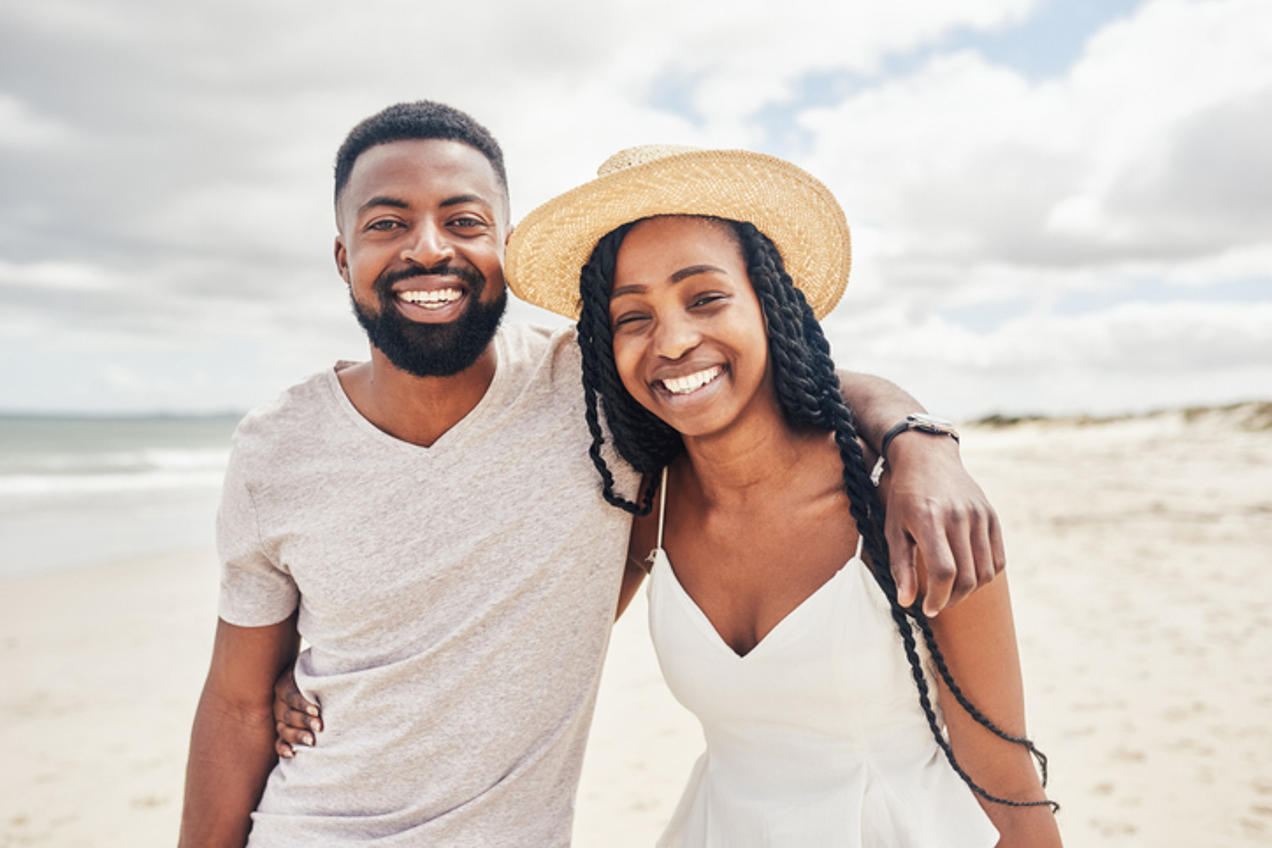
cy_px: 424
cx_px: 636
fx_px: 1237
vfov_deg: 37.9
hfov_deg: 54.4
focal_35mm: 35
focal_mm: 35
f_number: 2.8
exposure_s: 1/1600
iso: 100
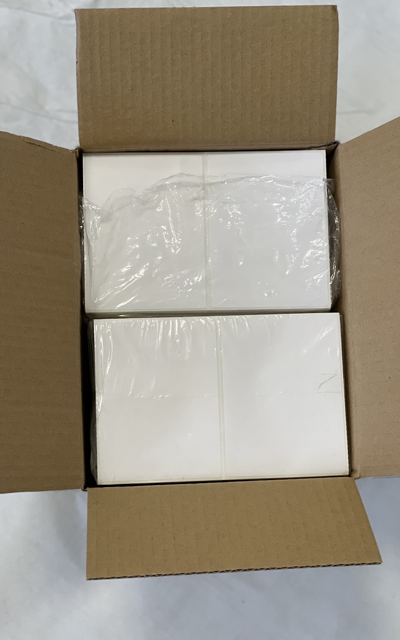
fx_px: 1186
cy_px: 320
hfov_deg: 19.1
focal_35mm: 68
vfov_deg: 30.2
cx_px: 205
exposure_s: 1/100
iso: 200
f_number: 2.2
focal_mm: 7.5
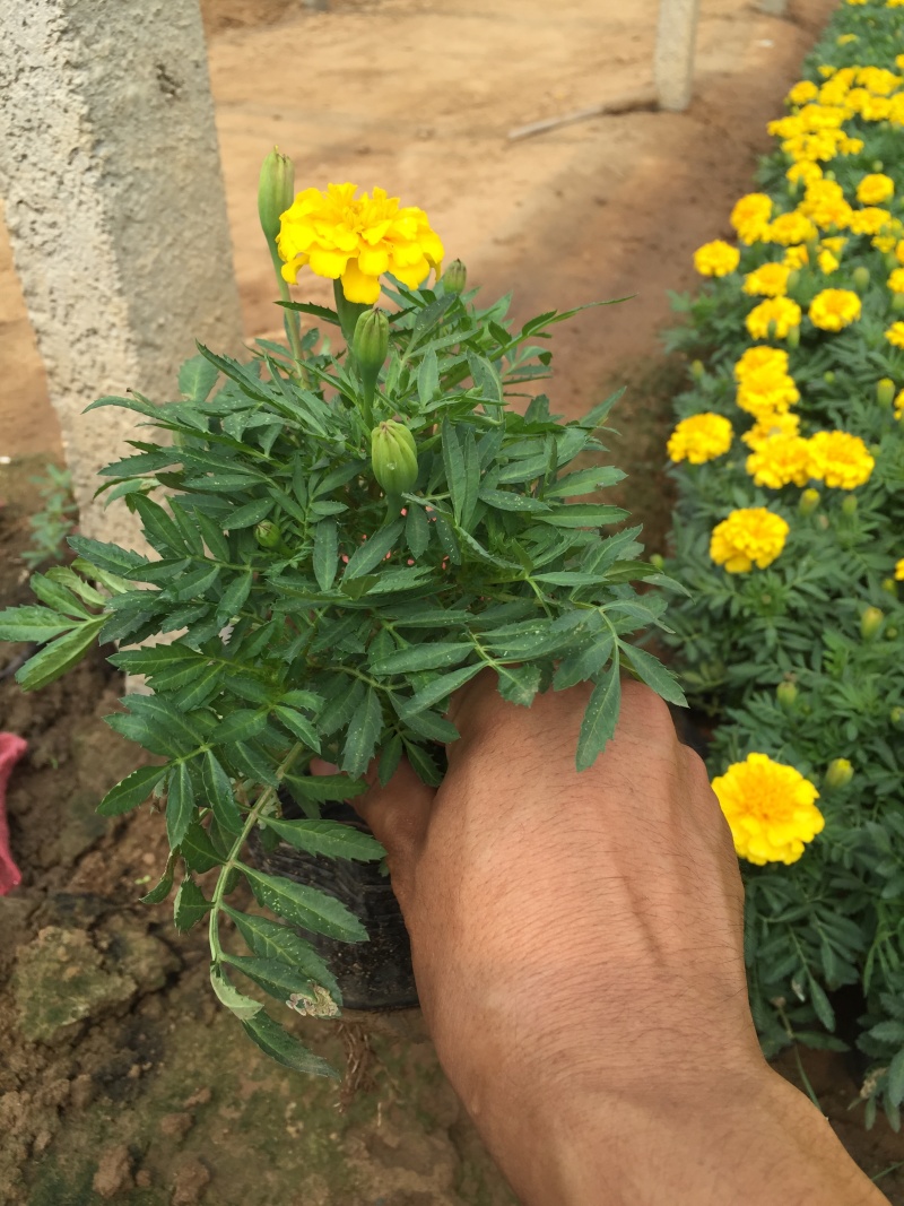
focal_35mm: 29
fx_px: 1010
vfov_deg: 61.7
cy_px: 603
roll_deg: -0.3
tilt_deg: -35.6
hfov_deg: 48.2
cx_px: 452
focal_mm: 4.15
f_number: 2.2
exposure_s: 1/842
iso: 32
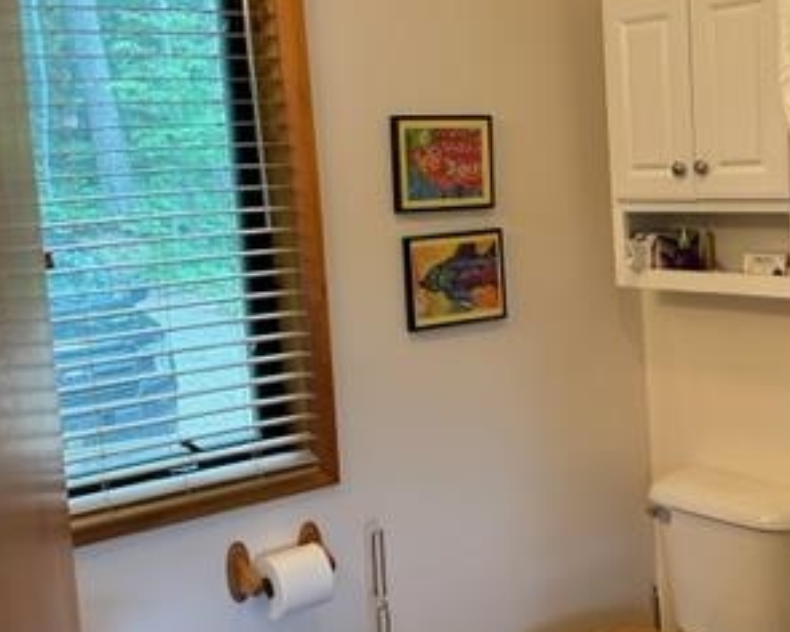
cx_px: 525
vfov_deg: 27.6
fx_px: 1286
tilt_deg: -5.1
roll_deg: +3.3
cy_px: 279
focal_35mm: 55
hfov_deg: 33.9
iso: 80
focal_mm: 5.7
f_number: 1.5
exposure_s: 1/60
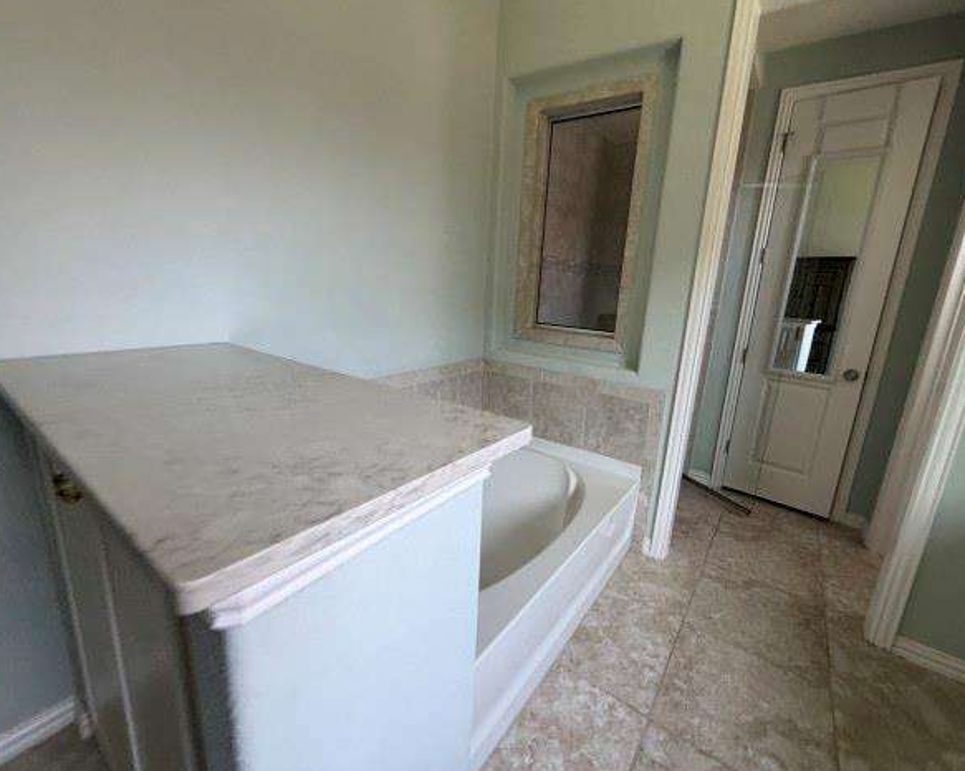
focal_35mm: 15
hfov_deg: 96.7
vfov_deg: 84.0
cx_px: 508
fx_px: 428
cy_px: 381
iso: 250
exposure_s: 1/121
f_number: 2.2
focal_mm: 2.22
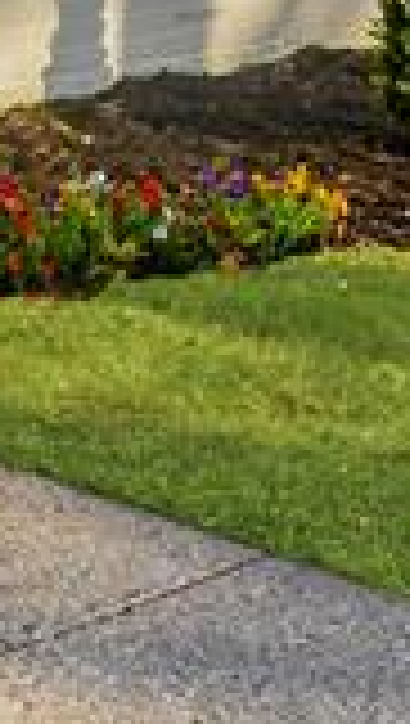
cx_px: -662
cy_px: -468
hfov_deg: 6.2
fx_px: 3582
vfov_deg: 11.0
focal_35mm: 186
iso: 100
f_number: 5
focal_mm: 28
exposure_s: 1/500
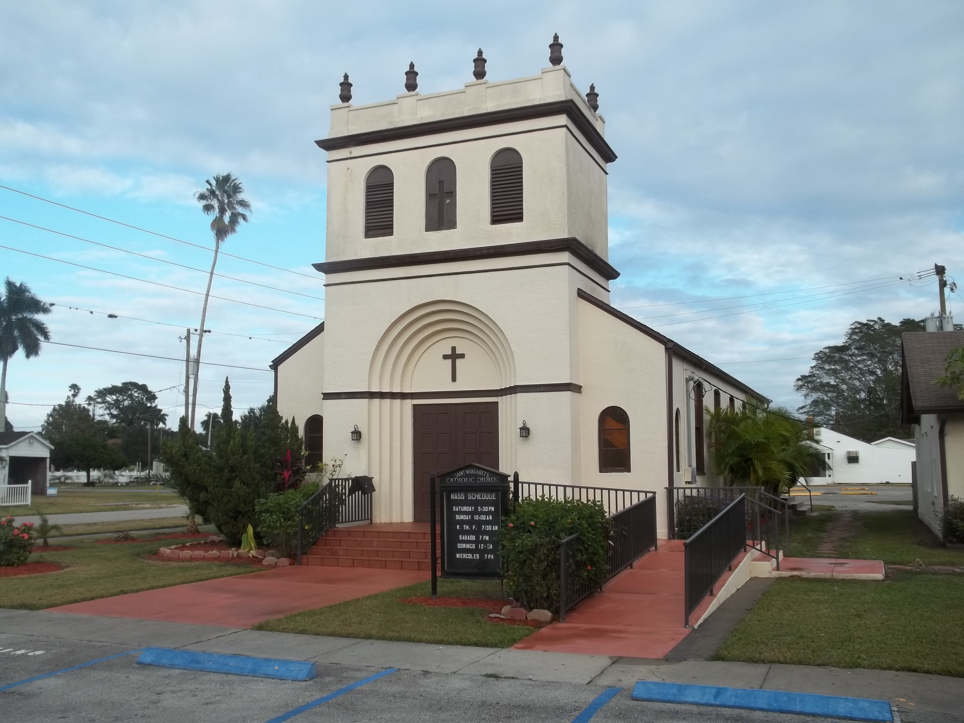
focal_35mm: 33
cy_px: 362
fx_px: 919
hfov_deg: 55.4
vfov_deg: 42.9
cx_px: 482
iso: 64
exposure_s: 1/400
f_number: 3.3
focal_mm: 5.9
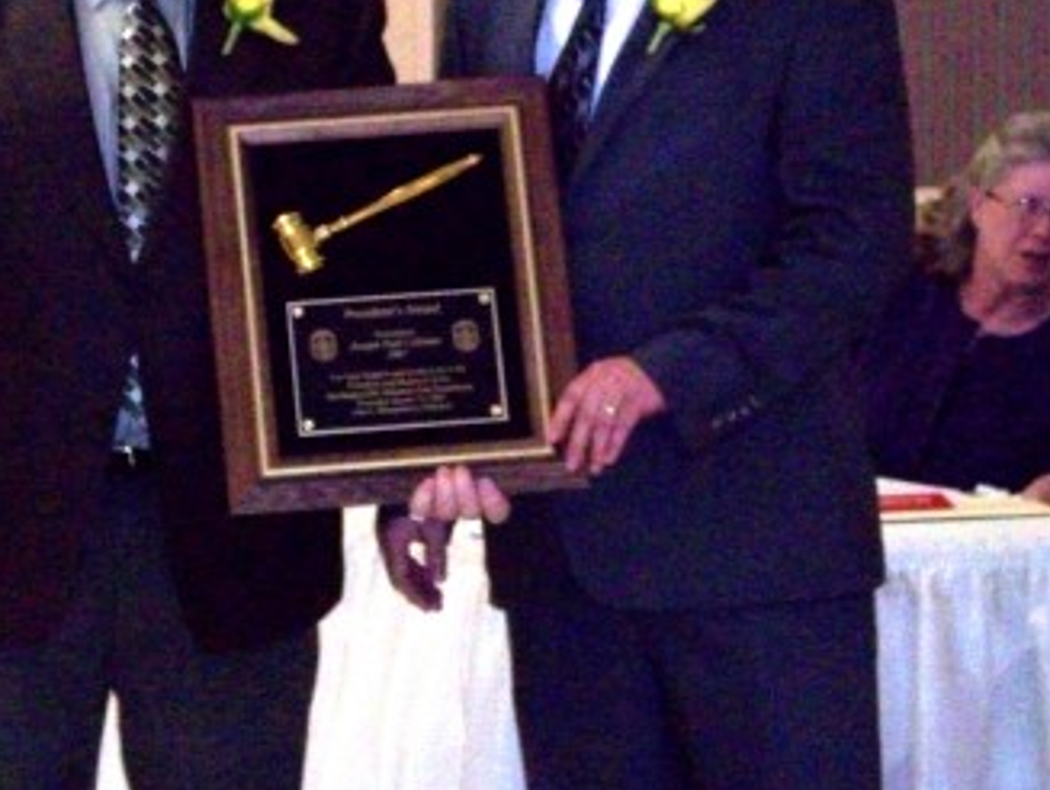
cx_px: 395
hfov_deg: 9.1
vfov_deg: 6.9
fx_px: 6589
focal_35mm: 217
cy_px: 186
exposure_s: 1/90.2
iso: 200
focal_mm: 18.6
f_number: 5.2
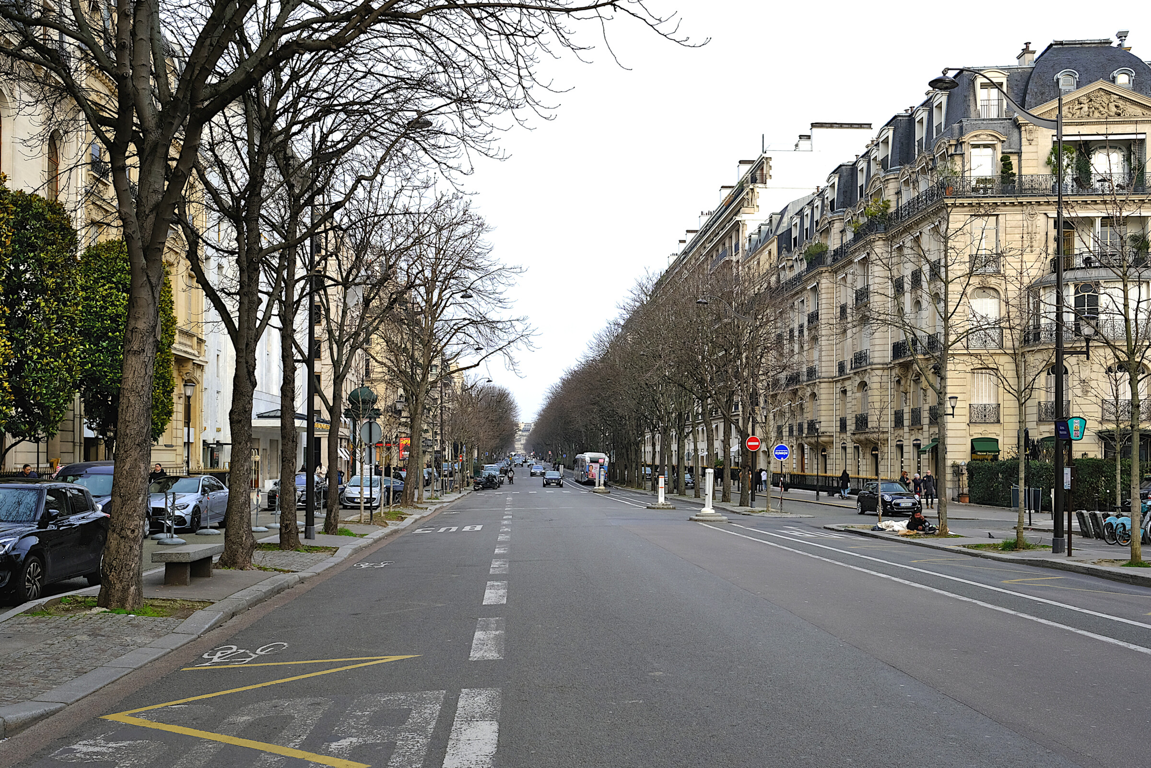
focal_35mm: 35
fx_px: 1119
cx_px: 576
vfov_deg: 37.9
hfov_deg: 54.4
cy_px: 384
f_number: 5.6
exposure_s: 1/200
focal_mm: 23
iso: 200
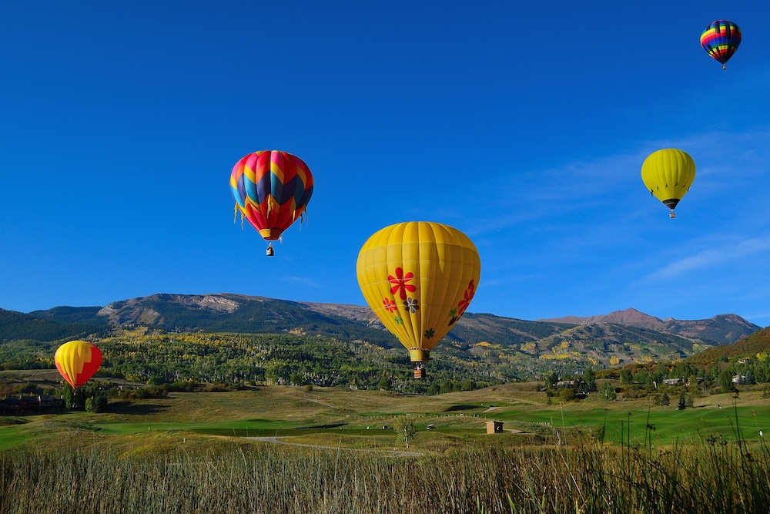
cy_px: 257
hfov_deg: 53.1
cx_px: 385
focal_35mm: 36
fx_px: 770
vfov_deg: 36.9
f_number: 7.1
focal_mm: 24
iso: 125
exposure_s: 1/400
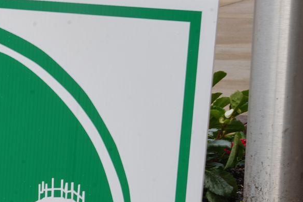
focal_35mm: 152
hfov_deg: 13.0
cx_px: -115
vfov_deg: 9.0
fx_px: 1280
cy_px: 177
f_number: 22
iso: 50
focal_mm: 43.6
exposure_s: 1/4
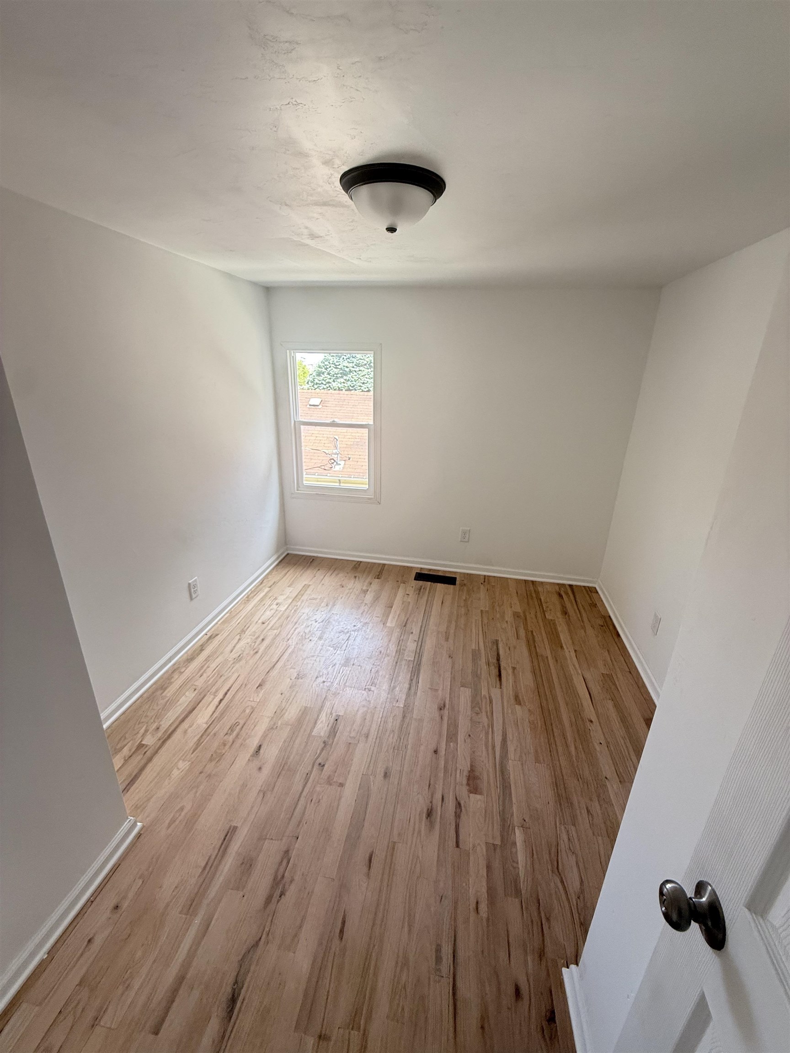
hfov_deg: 85.7
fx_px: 426
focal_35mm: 14
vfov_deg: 102.1
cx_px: 395
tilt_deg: -18.8
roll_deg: -0.6
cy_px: 526
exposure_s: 1/99
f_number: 2.2
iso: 160
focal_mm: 2.22
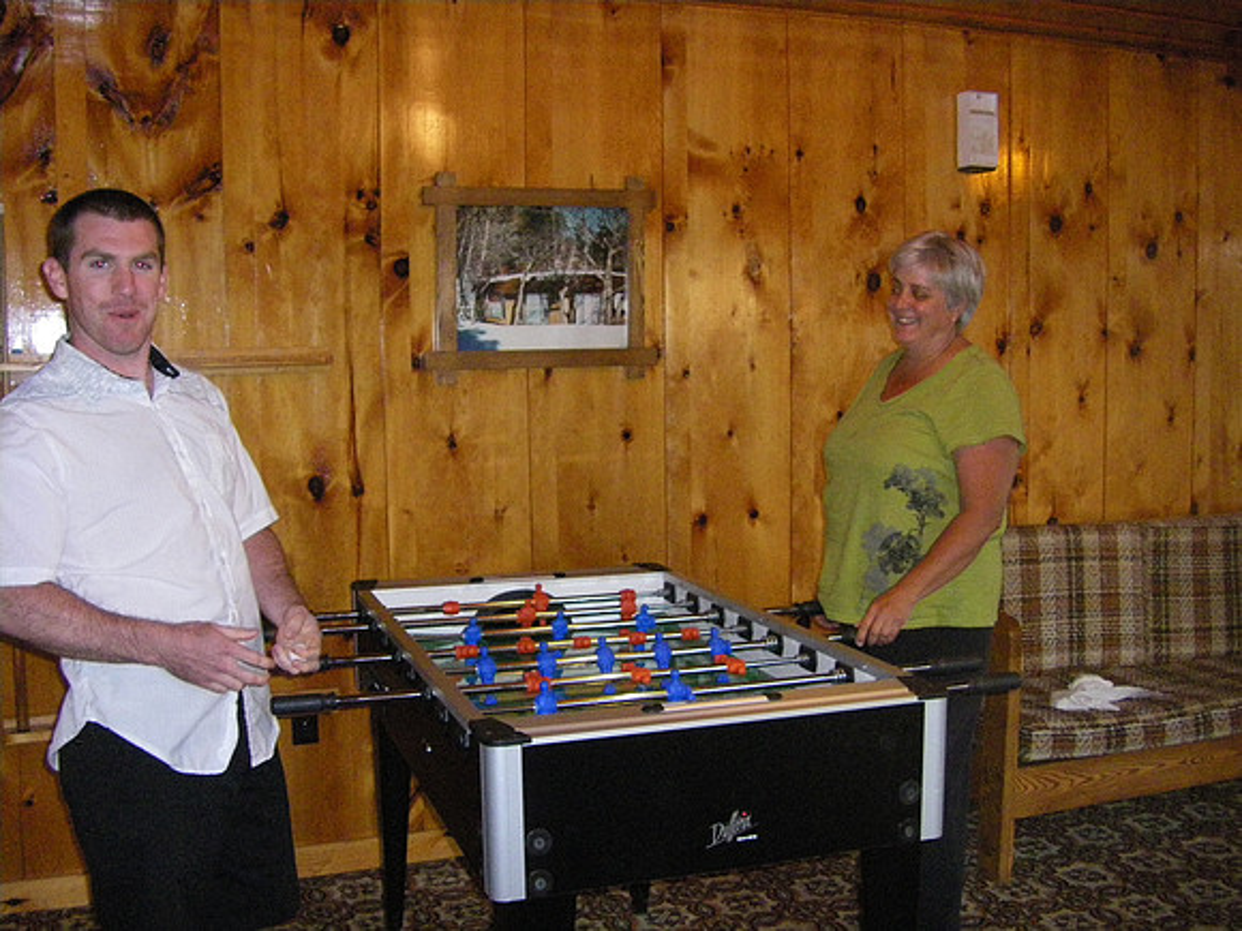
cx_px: 621
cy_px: 466
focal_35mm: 38
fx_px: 1363
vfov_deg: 37.7
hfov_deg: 49.0
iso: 800
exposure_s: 1/50
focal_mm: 6.3
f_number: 3.5
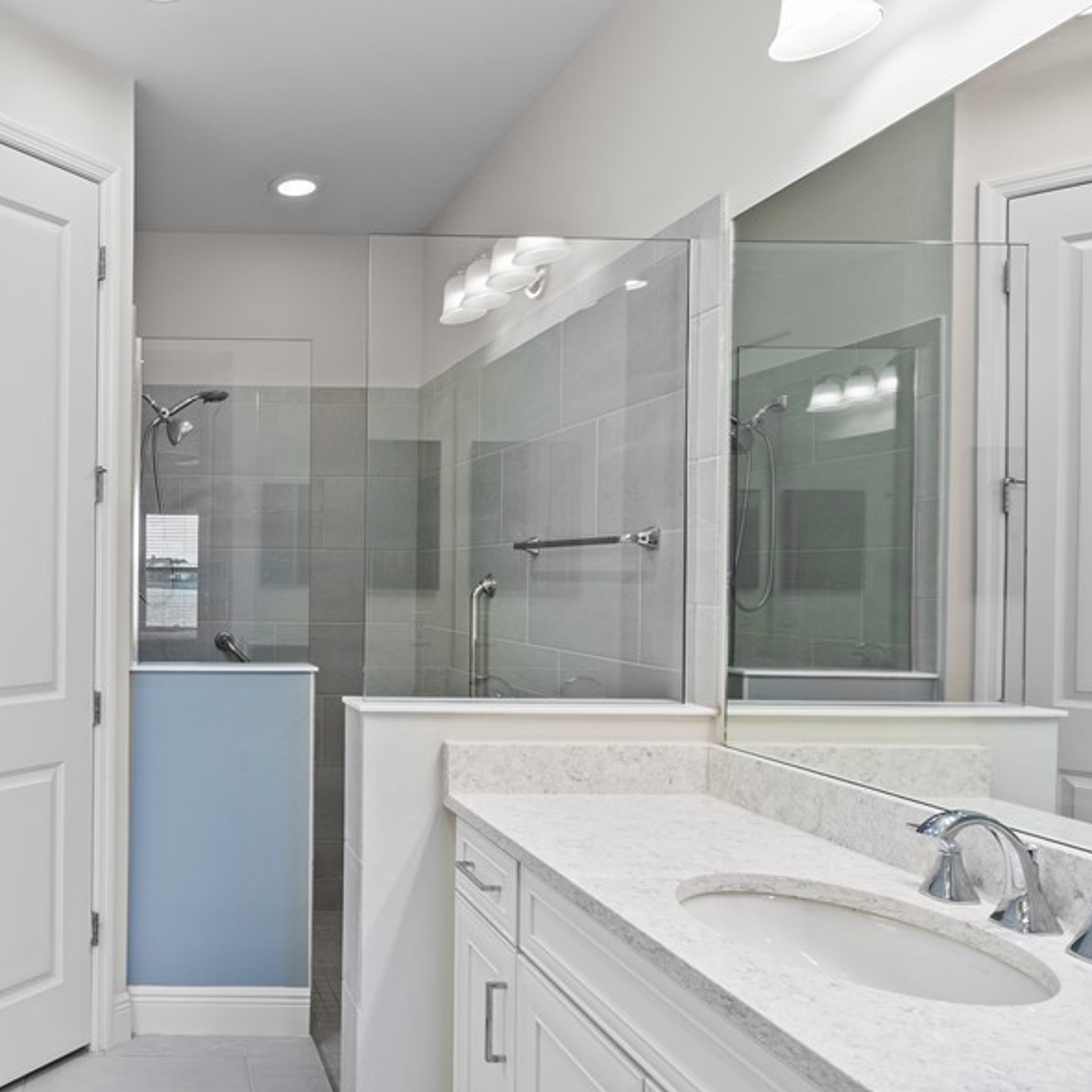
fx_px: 892
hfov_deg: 55.8
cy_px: 565
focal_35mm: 25
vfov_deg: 62.9
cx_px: 142
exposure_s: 1/40
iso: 400
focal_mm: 16
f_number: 8
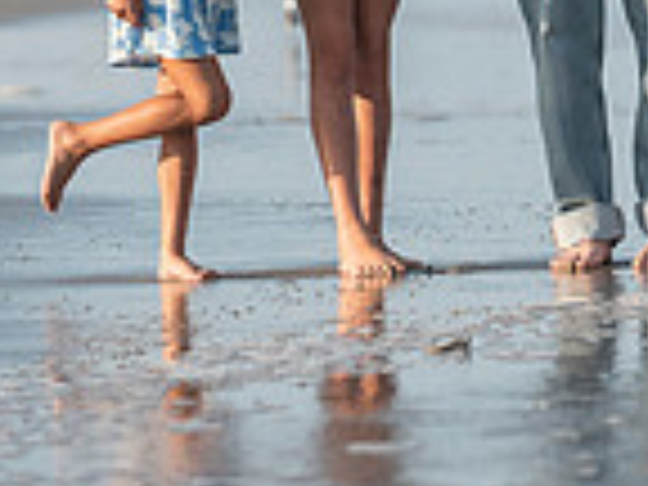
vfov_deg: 3.3
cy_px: -232
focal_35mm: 449
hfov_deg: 4.4
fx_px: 8405
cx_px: 711
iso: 250
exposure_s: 1/4000
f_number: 3.2
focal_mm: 116
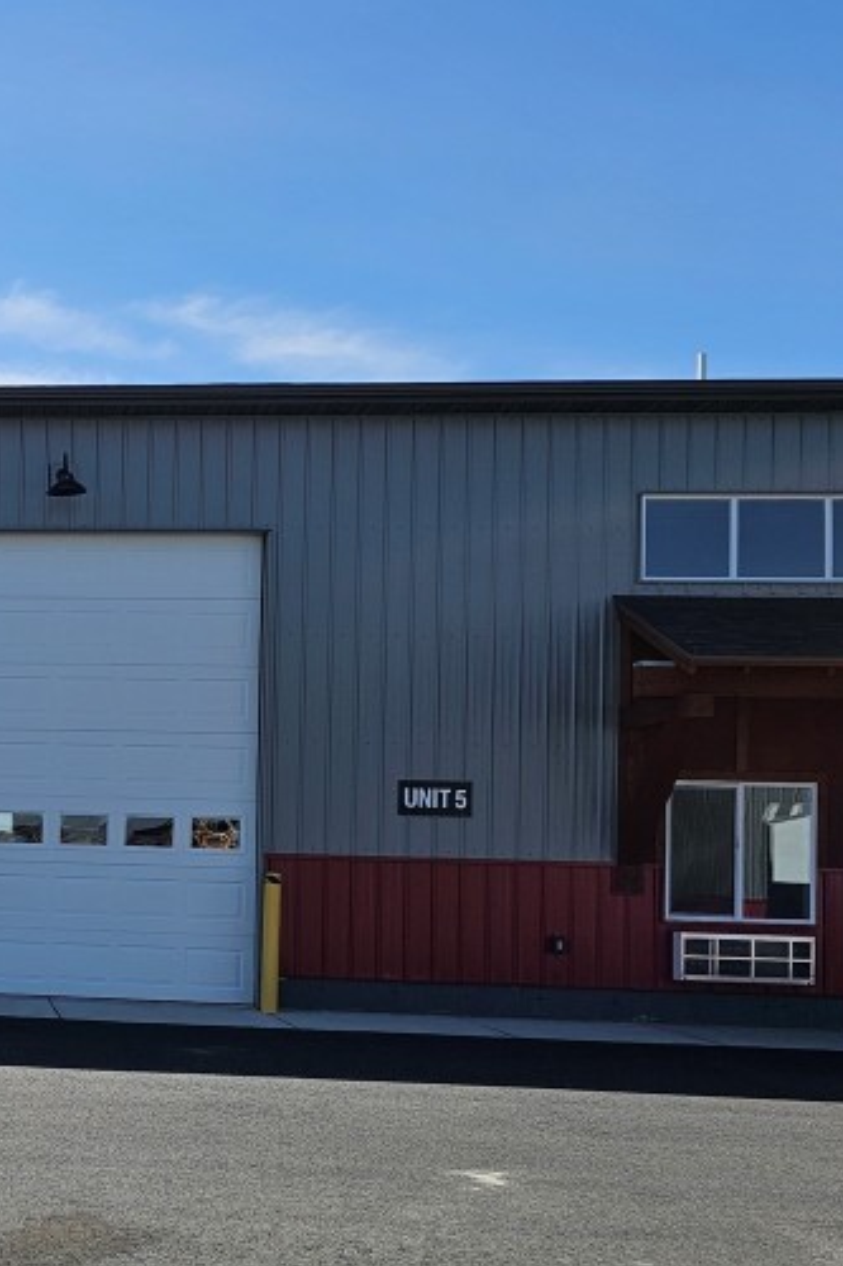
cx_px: -218
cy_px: 805
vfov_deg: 40.0
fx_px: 1722
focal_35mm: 49
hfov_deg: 24.4
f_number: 1.7
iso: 10
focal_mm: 6.3
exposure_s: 1/1030
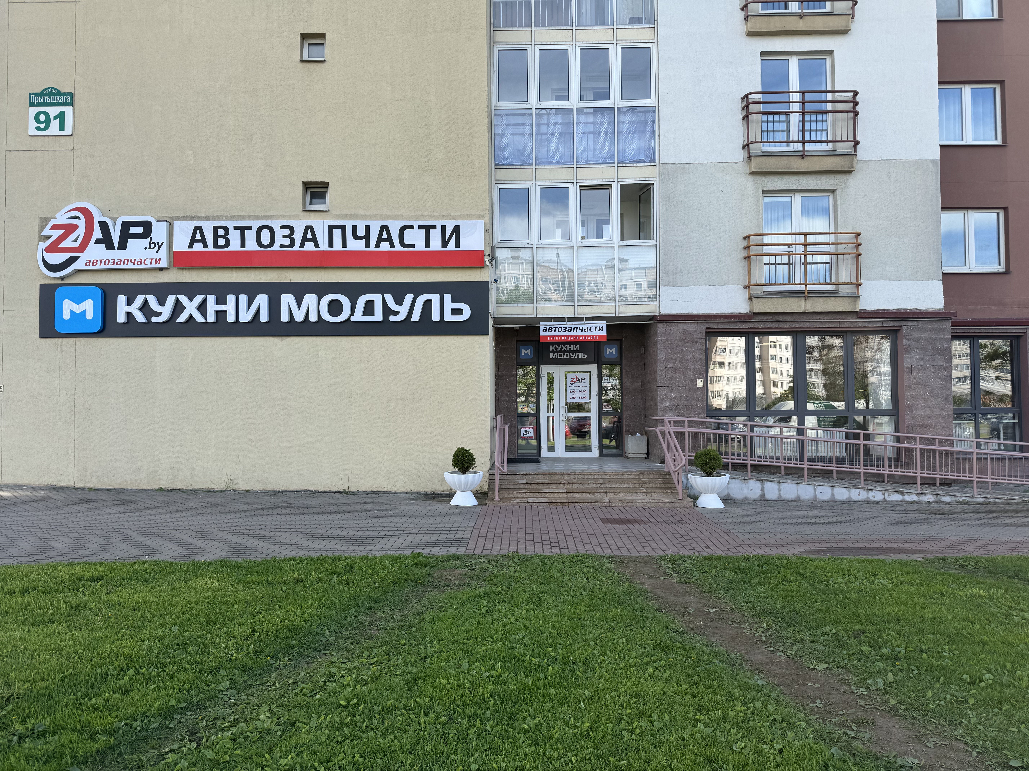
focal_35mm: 24
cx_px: 514
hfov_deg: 71.6
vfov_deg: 56.8
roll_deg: -0.2
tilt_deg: +1.4
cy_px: 386
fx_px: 713
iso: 80
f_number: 1.78
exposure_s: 1/1456
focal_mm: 6.76
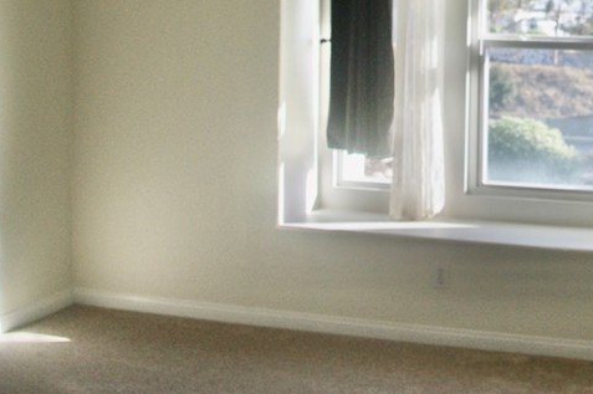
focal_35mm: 58
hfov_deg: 33.0
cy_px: 40
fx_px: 954
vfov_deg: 22.8
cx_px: 516
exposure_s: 1/500
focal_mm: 18
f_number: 5
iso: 400
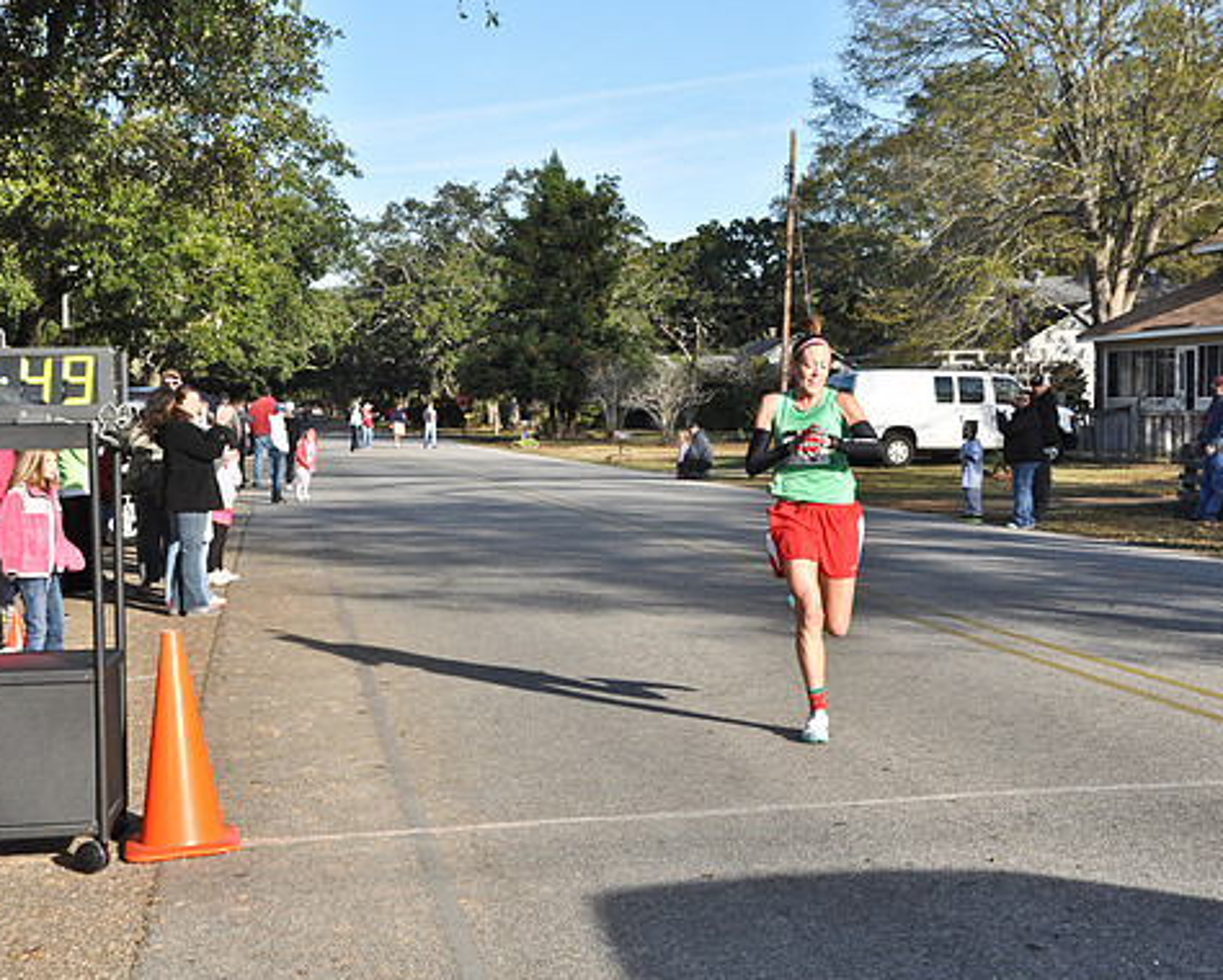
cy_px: 491
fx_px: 1992
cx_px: 544
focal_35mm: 55
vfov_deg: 27.6
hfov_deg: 34.1
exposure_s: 1/400
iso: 400
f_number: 10
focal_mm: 32
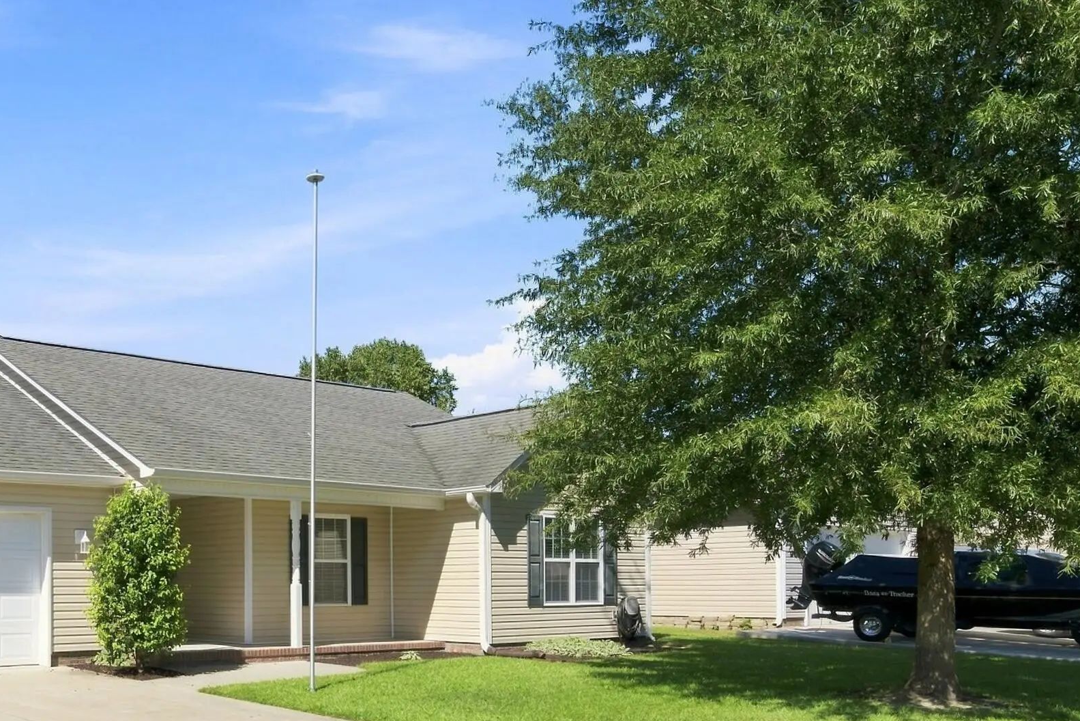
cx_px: 224
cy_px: 563
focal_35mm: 36
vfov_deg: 35.8
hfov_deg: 50.1
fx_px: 1080
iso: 100
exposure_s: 1/200
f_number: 9
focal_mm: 19
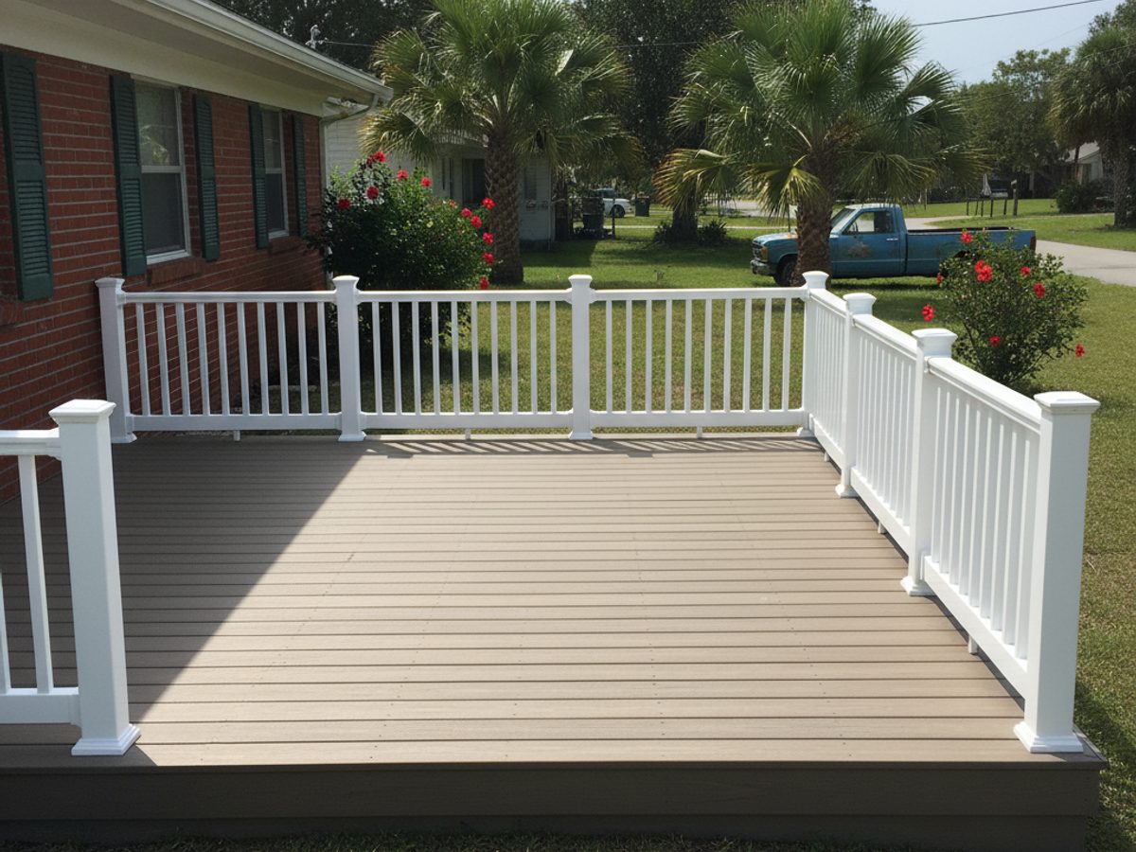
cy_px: 426
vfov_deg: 56.8
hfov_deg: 71.6
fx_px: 788
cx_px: 568
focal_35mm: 24
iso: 698
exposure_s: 1/862
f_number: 1.68
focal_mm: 6.8
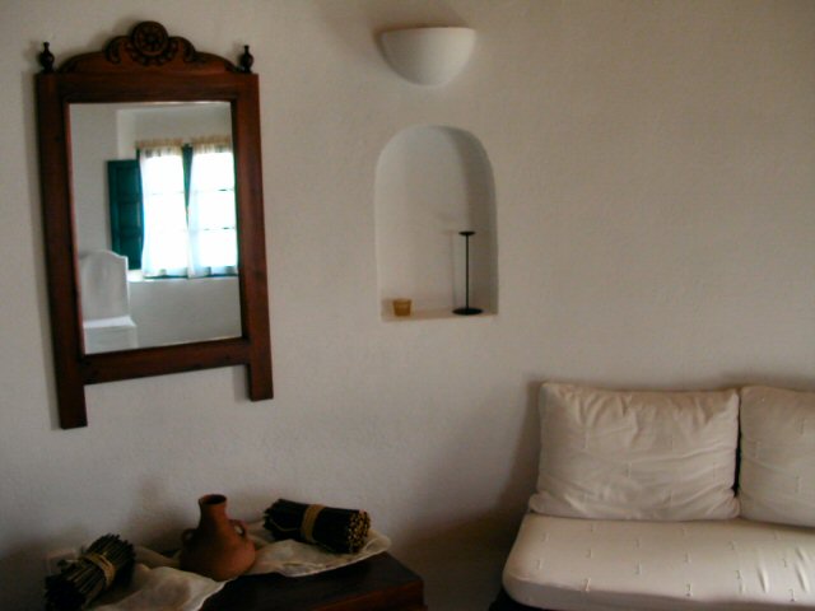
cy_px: 306
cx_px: 408
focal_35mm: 37
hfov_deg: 50.1
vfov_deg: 38.7
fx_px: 871
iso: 100
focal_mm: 5.6
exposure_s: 1/71.4
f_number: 2.7
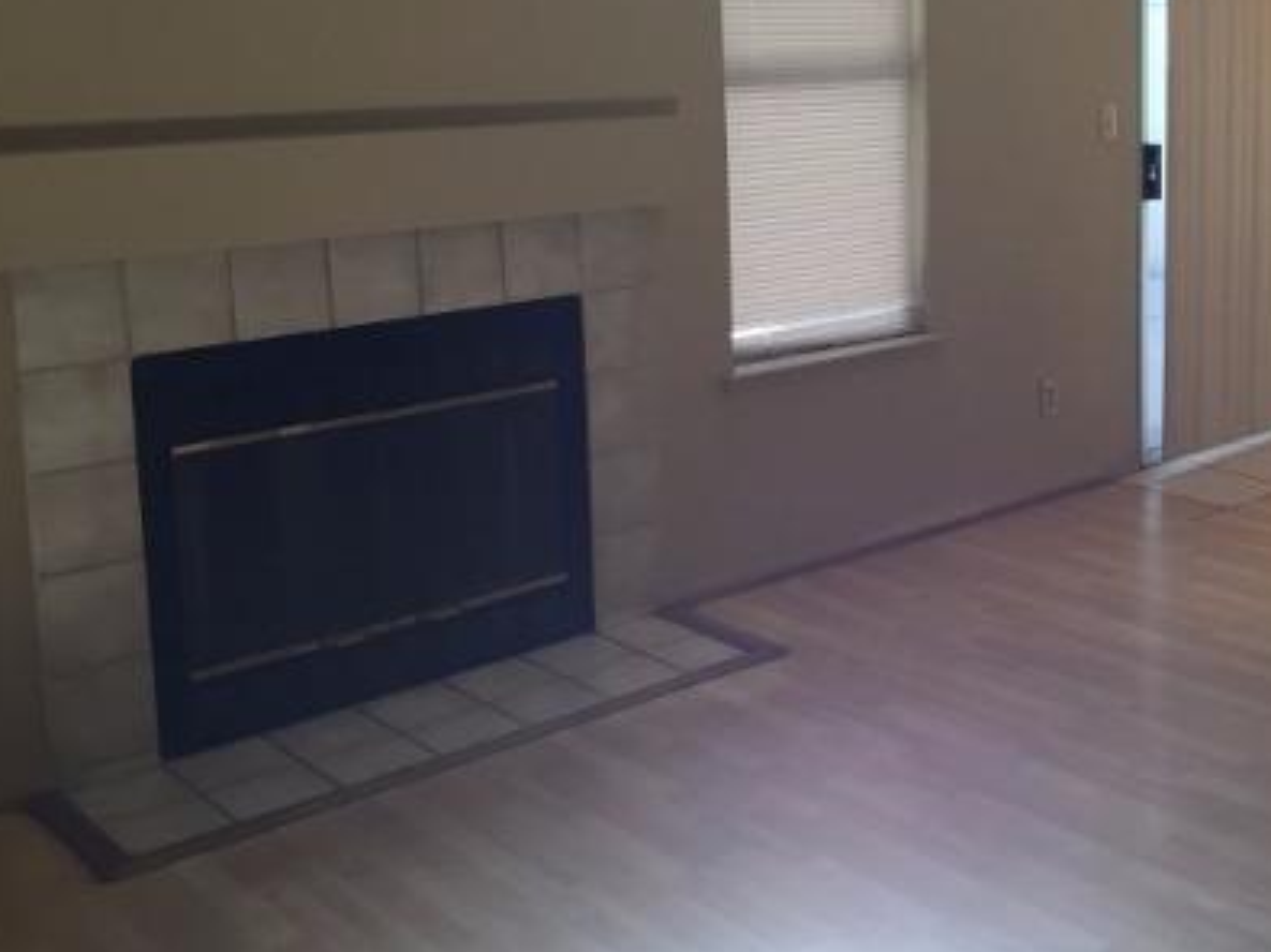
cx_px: 1007
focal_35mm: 47
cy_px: 289
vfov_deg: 30.5
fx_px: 1725
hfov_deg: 39.0
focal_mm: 4.15
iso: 32
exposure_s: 1/30
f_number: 2.2
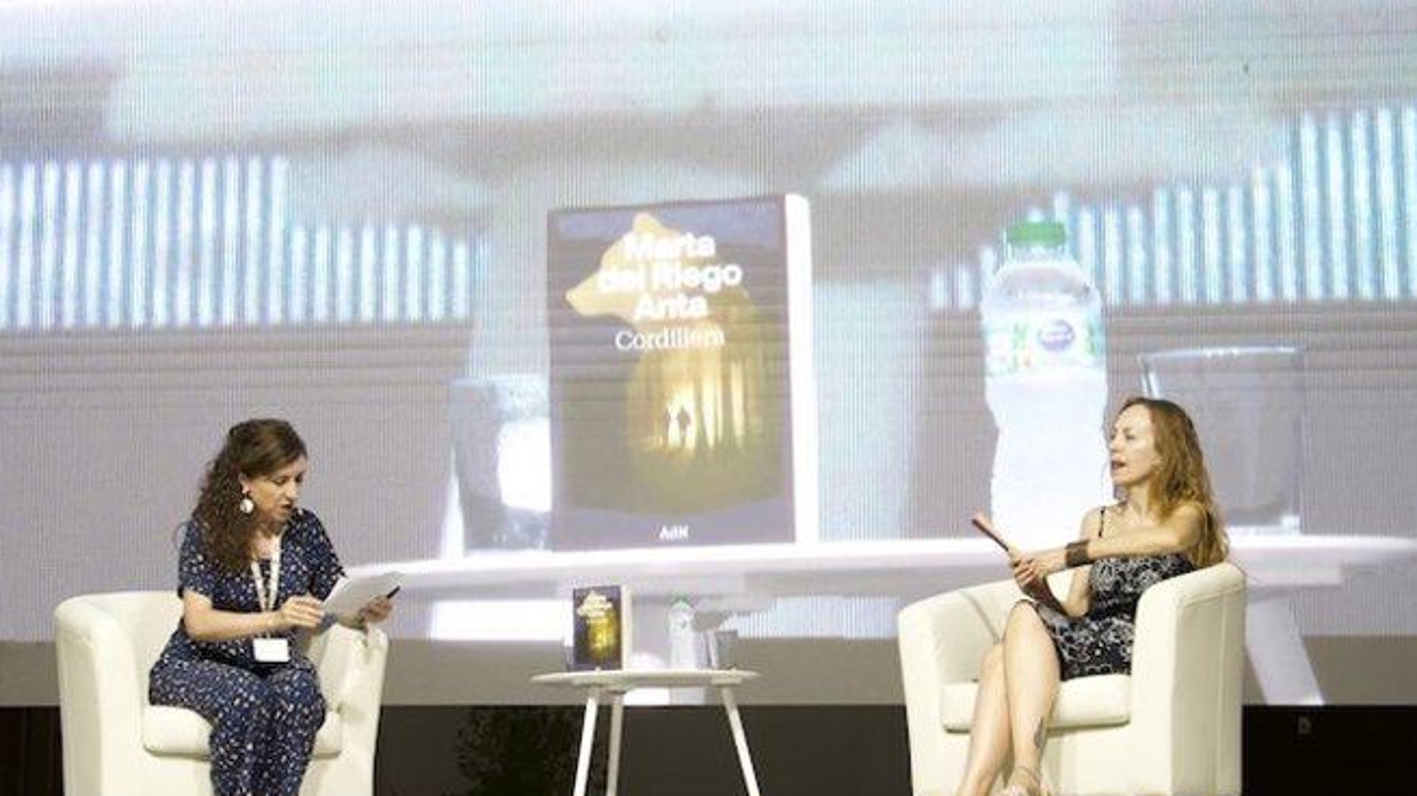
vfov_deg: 20.7
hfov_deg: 36.0
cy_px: 487
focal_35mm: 58
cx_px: 668
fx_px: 2179
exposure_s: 1/100
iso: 1250
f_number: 6.3
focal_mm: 25
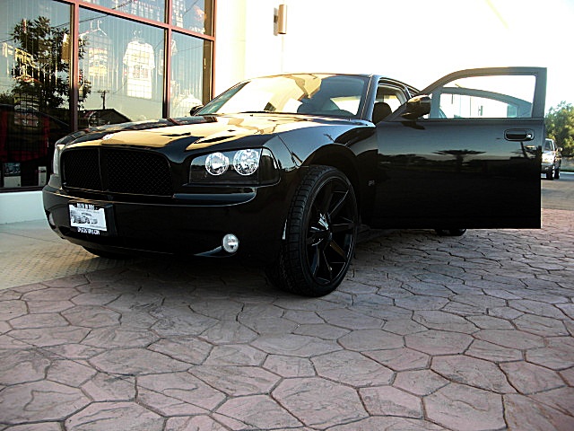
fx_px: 597
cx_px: 287
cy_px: 216
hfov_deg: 51.4
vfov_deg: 39.7
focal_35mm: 36
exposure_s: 1/80
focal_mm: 6.3
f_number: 2.8
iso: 50
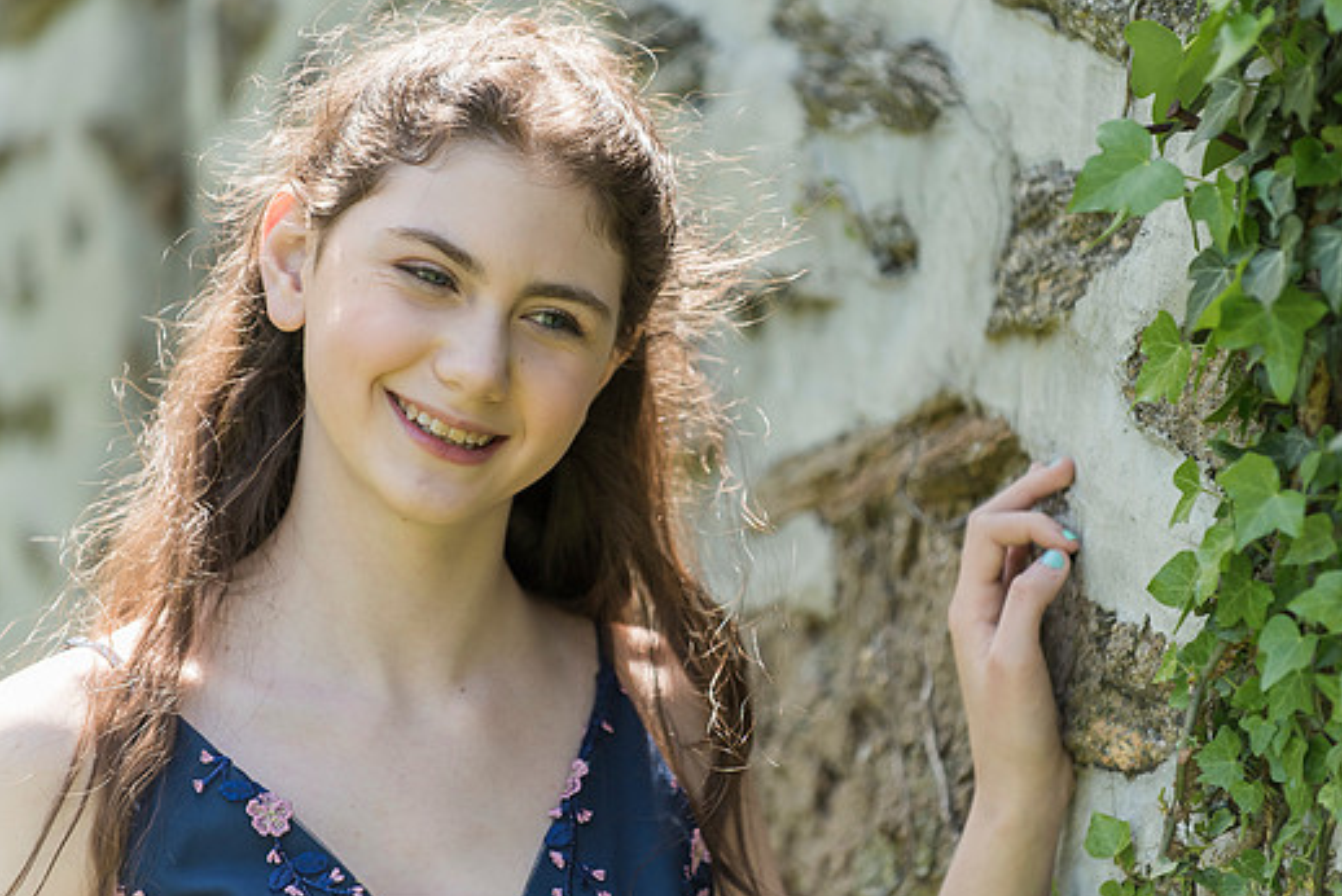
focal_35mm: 224
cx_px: 705
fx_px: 8355
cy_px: 439
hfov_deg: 9.2
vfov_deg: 6.1
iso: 400
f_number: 3.2
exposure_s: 1/1000
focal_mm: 200
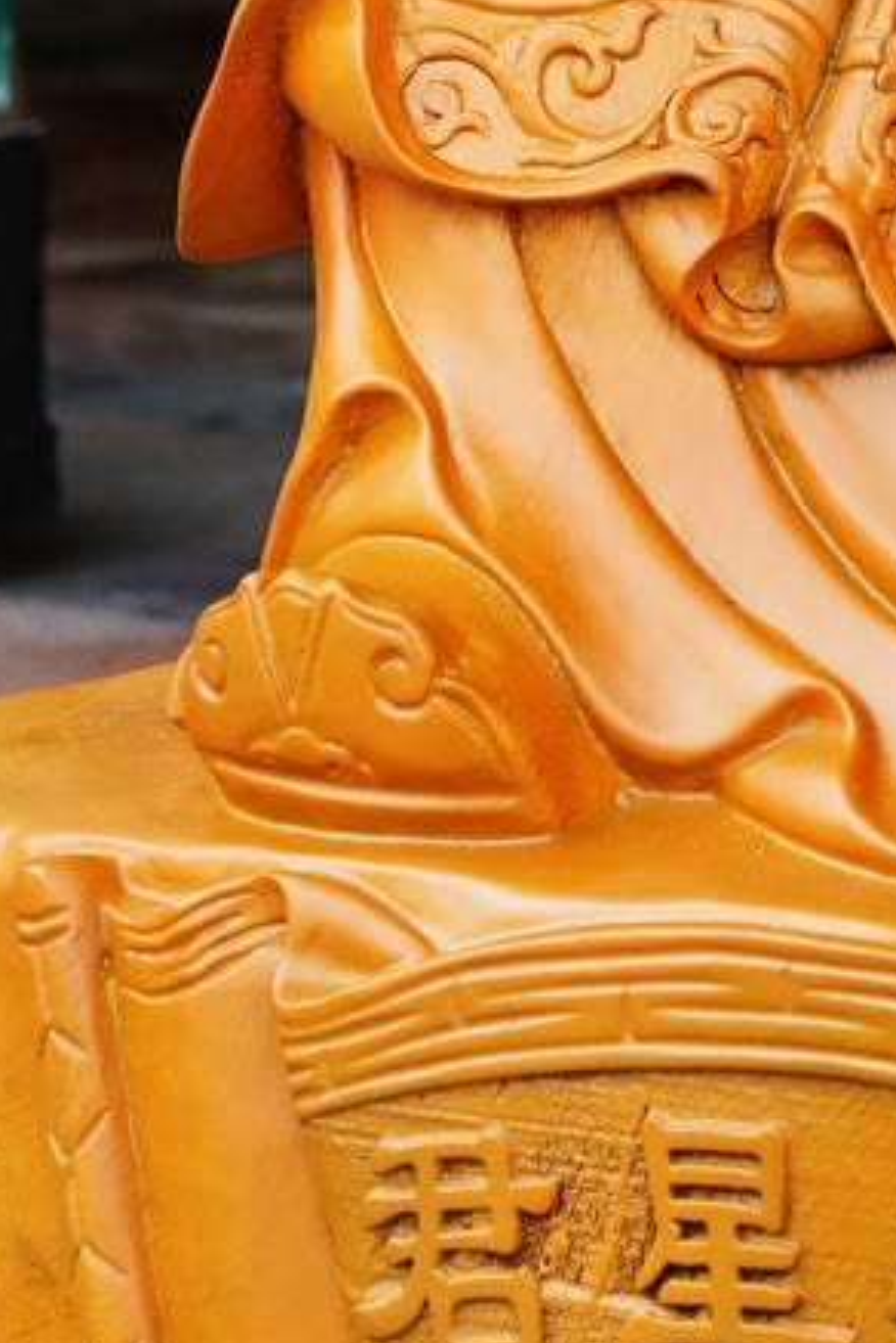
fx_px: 5376
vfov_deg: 13.0
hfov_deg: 9.2
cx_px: 1479
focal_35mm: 144
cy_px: -978
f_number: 8
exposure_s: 1/250
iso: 1250
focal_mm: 35
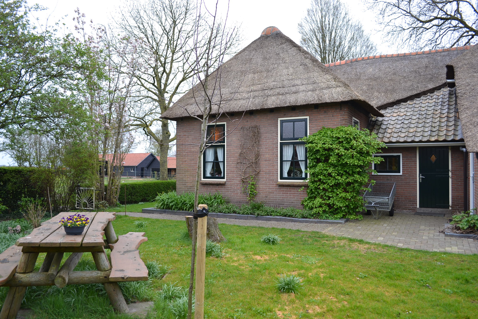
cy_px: 160
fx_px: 358
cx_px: 239
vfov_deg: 47.9
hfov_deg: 67.4
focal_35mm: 27
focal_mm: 18
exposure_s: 1/80
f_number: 4.5
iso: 100
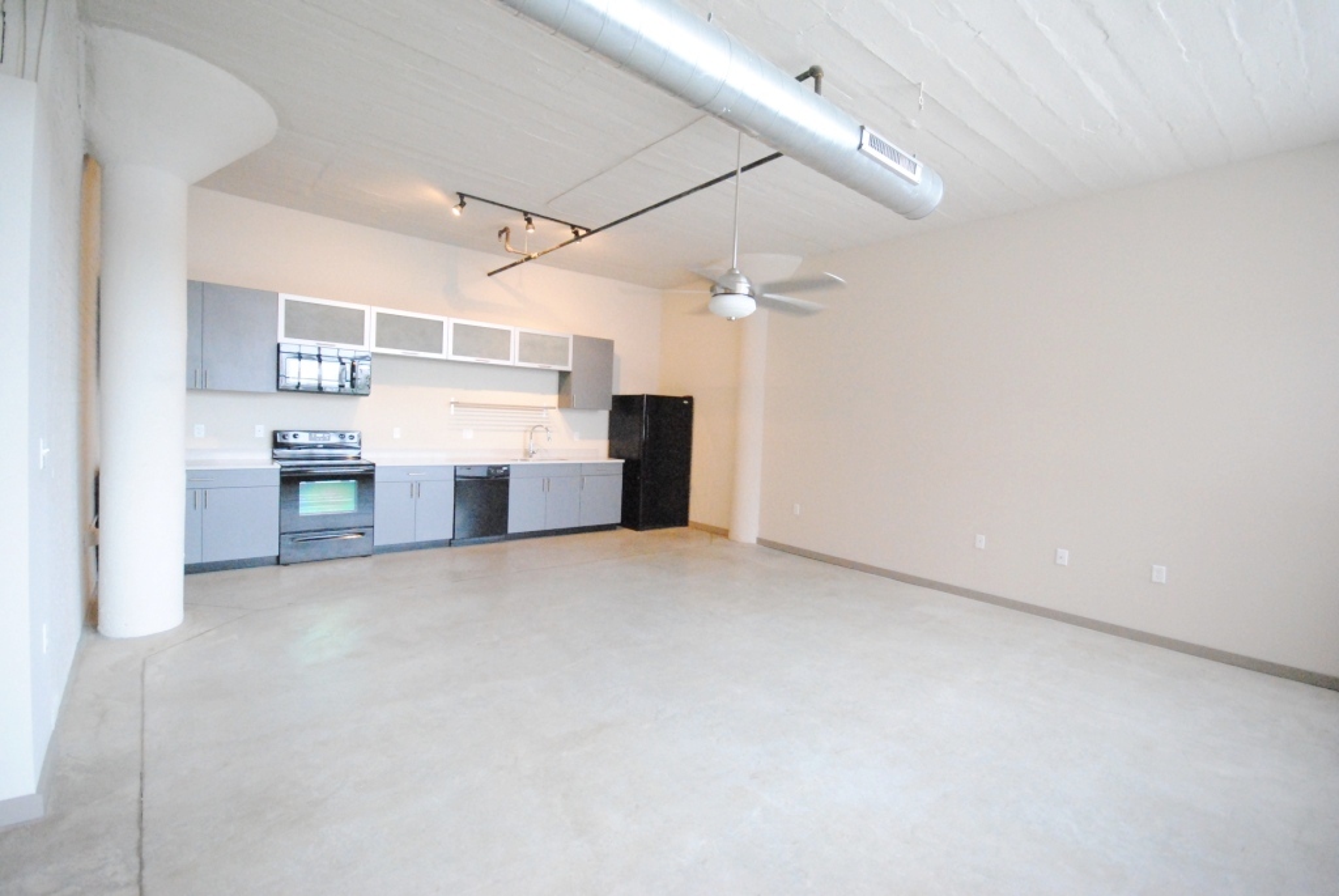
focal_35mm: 15
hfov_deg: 100.3
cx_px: 670
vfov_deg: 77.5
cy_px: 448
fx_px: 558
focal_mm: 10
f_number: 5
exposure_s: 1/40
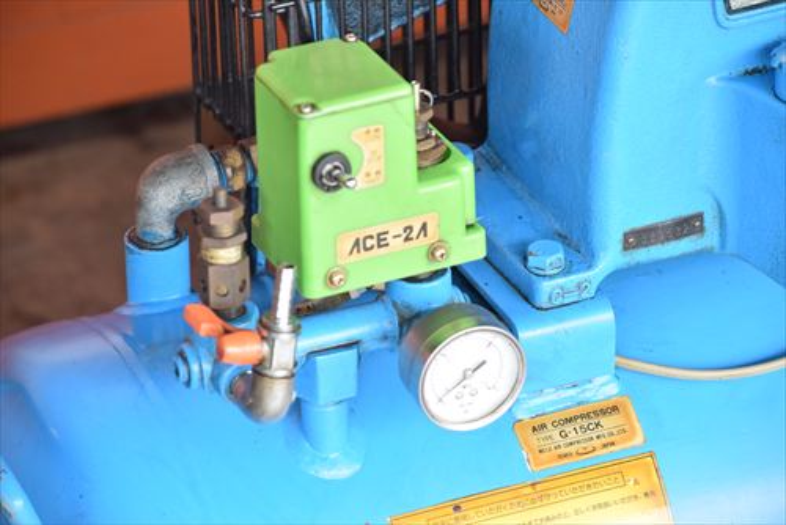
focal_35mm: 165
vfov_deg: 8.3
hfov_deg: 12.4
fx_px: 3604
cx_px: 393
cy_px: 262
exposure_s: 1/100
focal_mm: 110
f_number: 6.3
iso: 1250
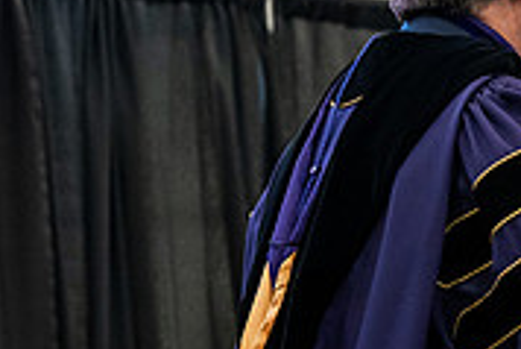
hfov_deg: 7.3
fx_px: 4055
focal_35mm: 280
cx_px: 705
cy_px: 128
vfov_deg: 4.9
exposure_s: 1/200
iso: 4000
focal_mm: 86
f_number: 4.5
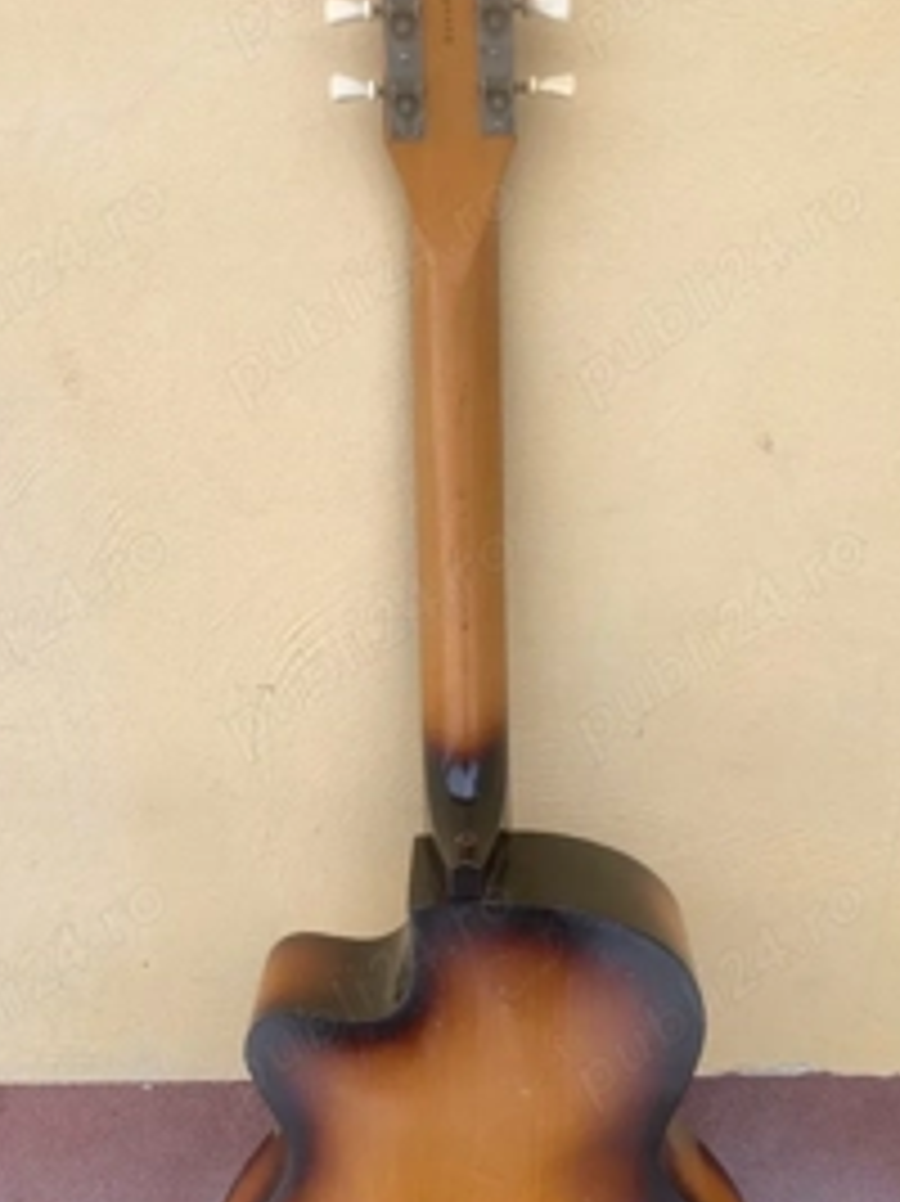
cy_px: 693
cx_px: 459
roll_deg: +1.6
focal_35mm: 39
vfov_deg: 47.7
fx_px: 1353
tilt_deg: -28.2
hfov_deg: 36.8
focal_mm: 4.25
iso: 32
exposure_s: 1/391
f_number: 1.8
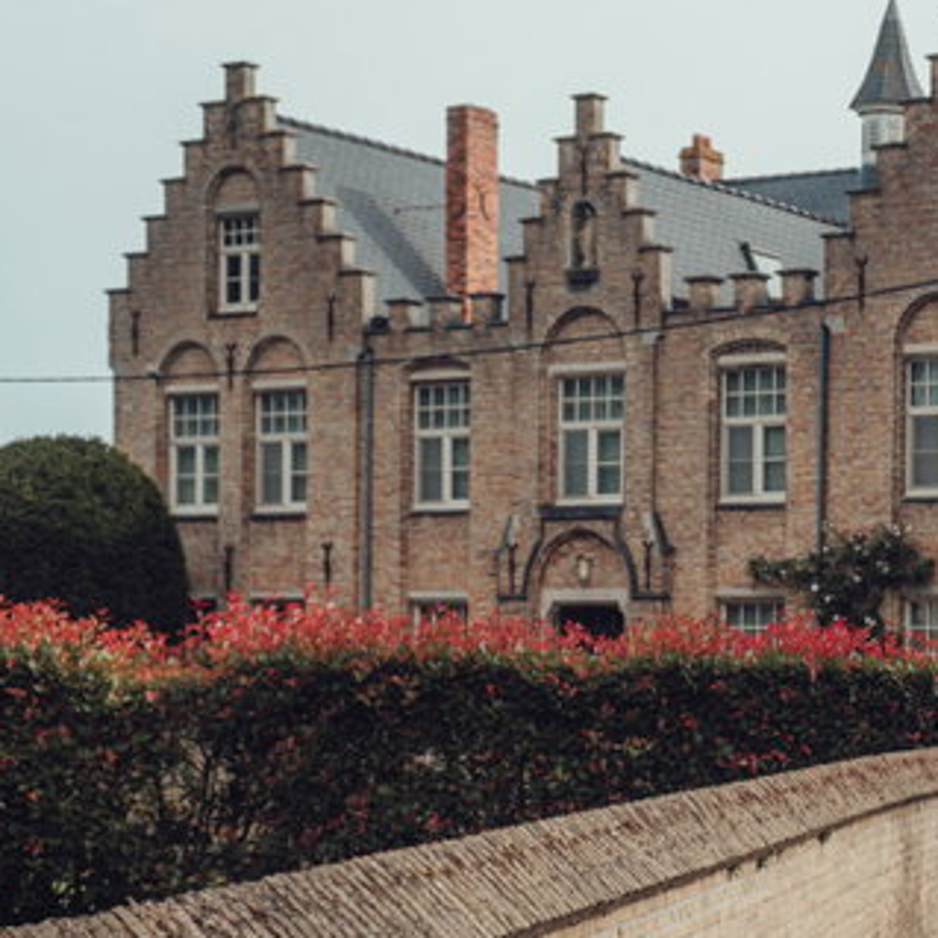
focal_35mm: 79
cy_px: 725
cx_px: 1284
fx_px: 2422
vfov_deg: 21.7
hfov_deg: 19.8
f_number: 5.6
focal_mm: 29
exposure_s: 1/200
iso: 200
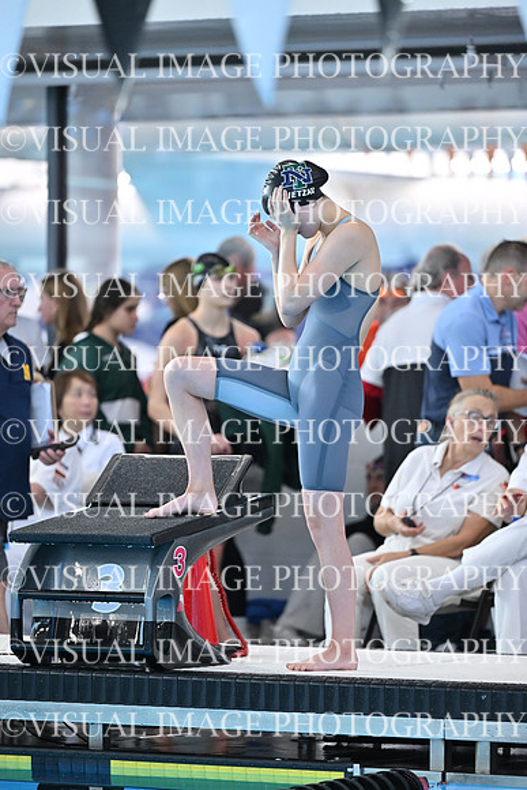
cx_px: 264
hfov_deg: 6.9
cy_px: 395
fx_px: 4389
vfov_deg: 10.3
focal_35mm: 200
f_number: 2.8
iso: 1600
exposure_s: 1/800
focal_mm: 200
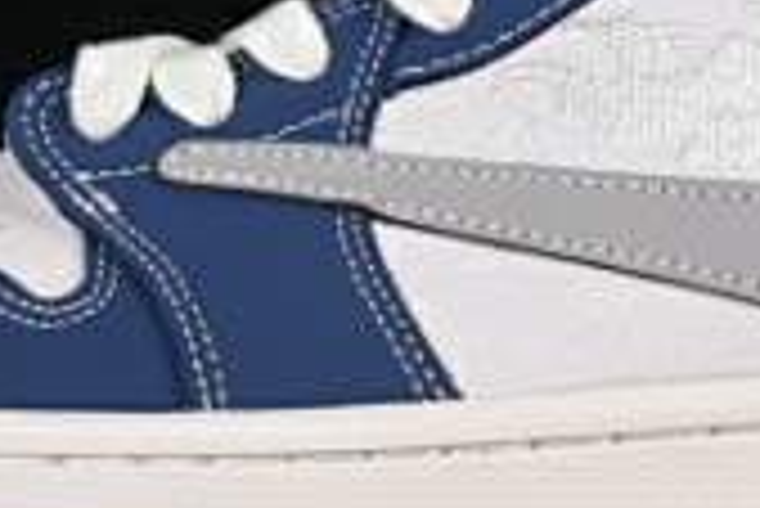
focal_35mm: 324
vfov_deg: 4.2
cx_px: 661
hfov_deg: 6.3
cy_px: -81
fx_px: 6846
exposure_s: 1/80
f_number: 8
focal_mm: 50
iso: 160
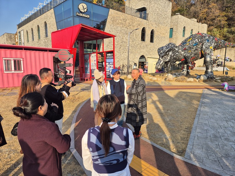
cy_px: 88
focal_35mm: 23
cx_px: 118
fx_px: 156
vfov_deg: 58.9
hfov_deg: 73.9
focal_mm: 5.4
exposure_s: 1/962
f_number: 1.8
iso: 25
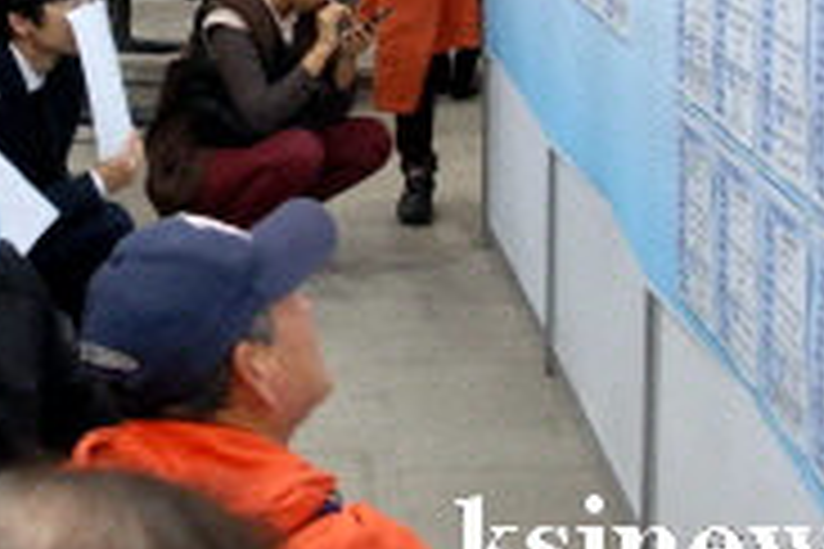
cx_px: 225
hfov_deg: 24.5
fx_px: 1877
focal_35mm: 82
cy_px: -54
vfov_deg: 16.2
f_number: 5
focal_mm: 20
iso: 800
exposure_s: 1/60
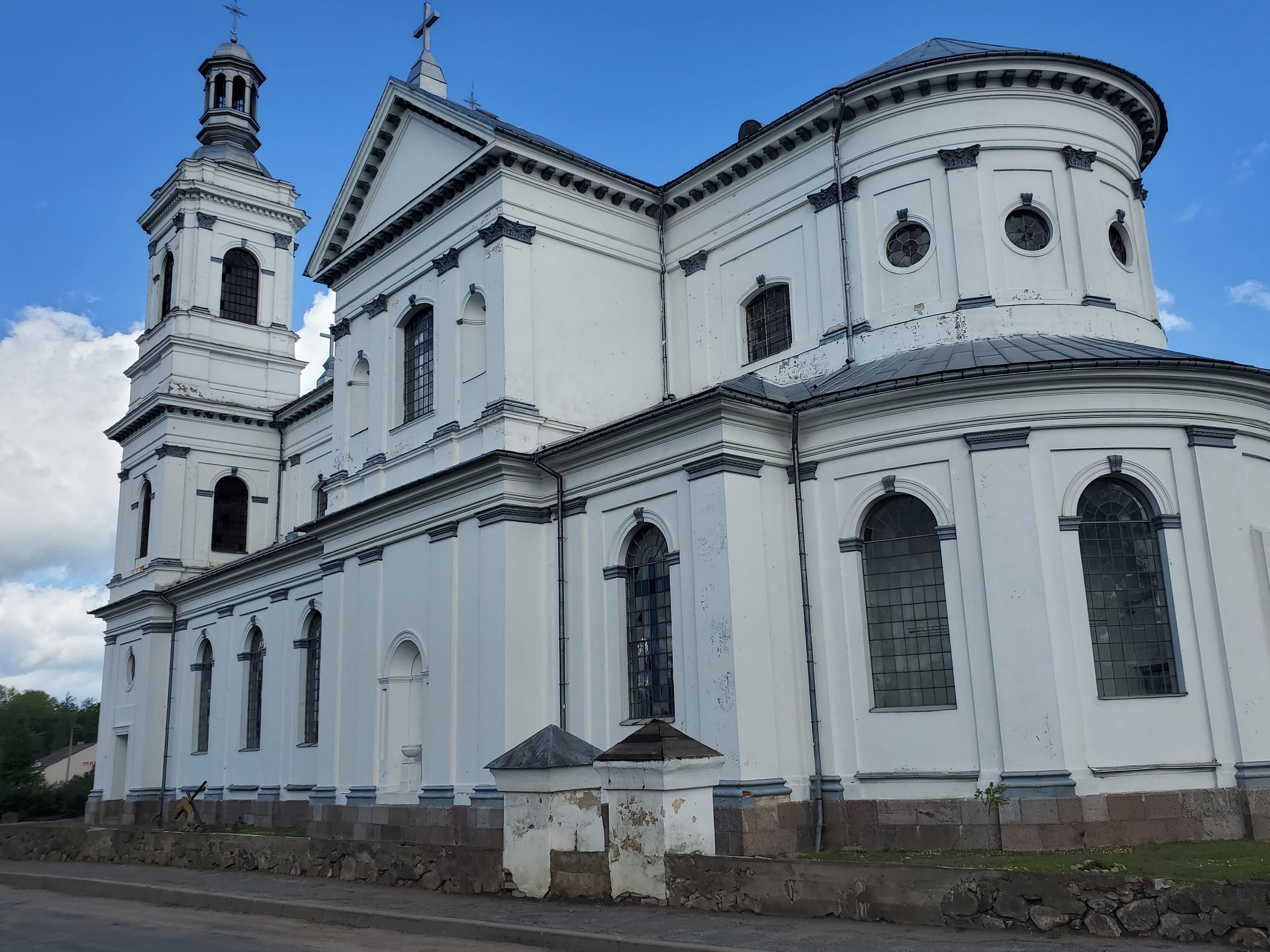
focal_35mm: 30
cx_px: 689
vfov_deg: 46.8
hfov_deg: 59.9
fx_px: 1101
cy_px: 460
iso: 50
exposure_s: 1/1205
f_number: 2.4
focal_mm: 4.3
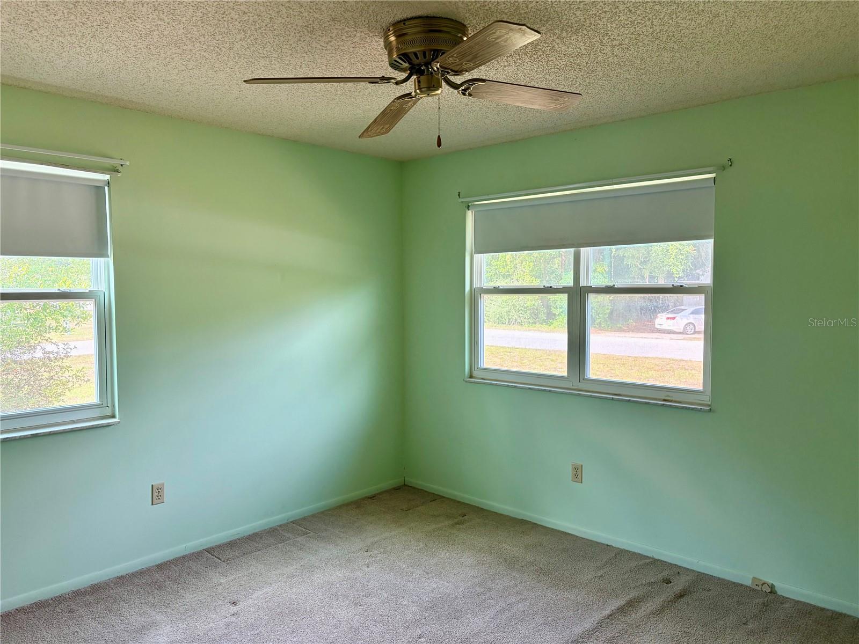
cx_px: 430
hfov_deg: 67.3
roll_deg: +1.1
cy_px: 322
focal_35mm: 26
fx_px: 645
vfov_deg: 53.1
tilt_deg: -3.3
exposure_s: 1/172
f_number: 1.6
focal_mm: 5.96
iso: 125
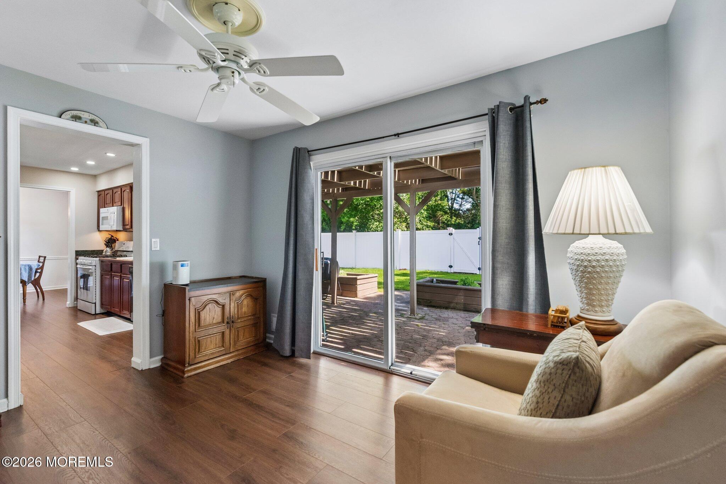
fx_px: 302
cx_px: 363
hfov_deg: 100.4
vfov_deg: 77.3
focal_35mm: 15
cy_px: 242
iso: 800
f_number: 7.1
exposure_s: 1/160
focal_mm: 15
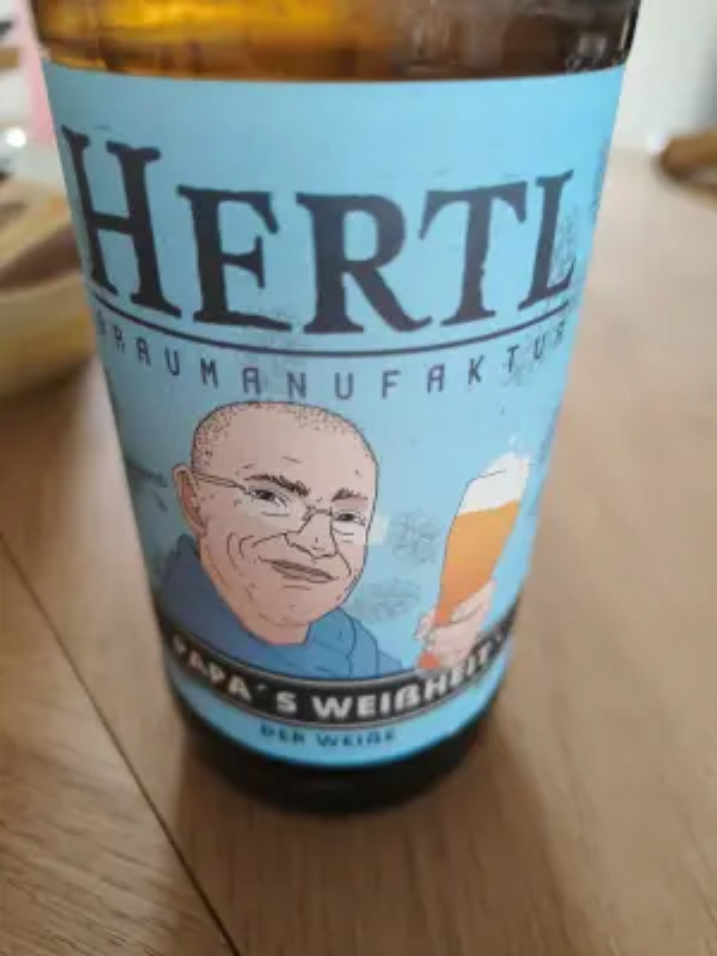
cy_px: 478
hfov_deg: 56.8
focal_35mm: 24
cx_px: 358
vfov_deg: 71.6
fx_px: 663
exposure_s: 1/50
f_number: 2.8
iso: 320
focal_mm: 5.59
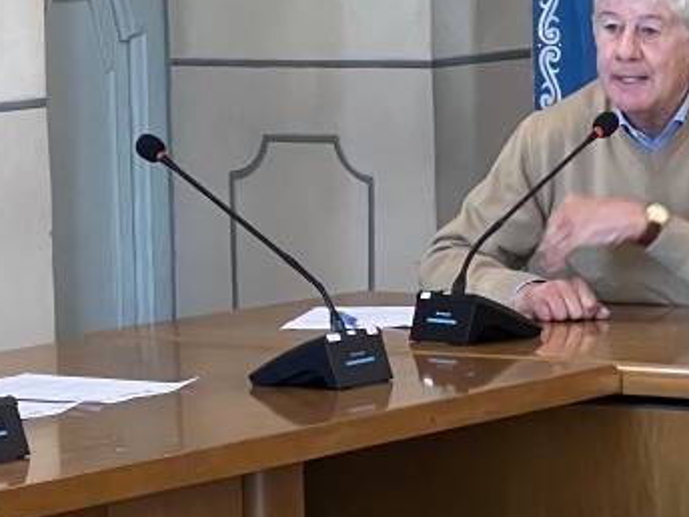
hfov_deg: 8.6
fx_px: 4558
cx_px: 308
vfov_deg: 6.5
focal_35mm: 229
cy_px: 10
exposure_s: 1/50
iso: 320
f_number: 2.8
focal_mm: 9
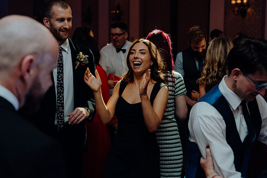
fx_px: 408
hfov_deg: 36.2
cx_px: 134
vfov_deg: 24.6
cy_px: 89
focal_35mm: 55
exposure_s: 1/160
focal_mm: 55
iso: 2500
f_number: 3.5
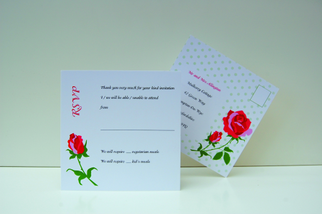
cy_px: 107
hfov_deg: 55.2
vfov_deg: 38.3
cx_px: 161
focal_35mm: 34
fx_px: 308
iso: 200
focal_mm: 23
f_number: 7.1
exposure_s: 1/200
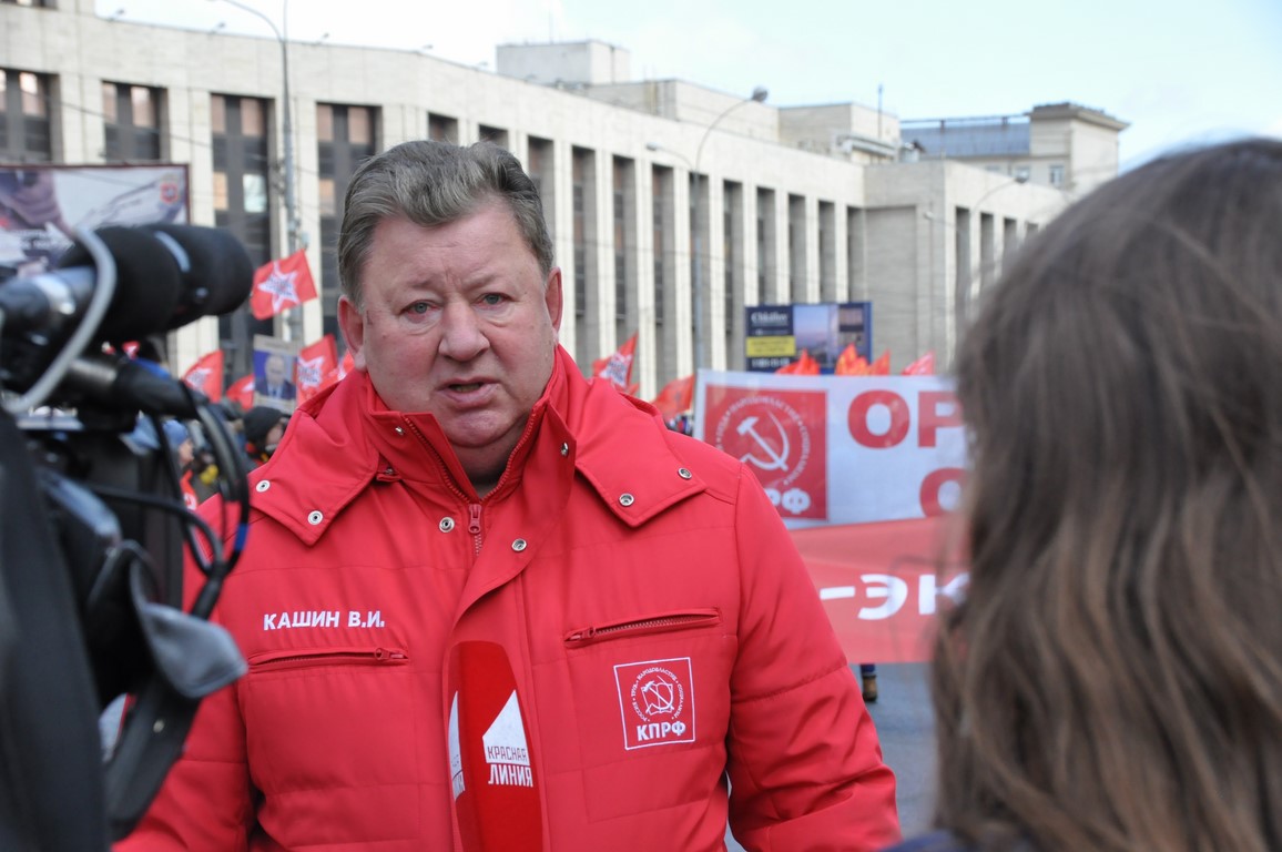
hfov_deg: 21.9
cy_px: 426
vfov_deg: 14.7
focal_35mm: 93
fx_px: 3308
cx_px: 641
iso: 1000
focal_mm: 62
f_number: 11
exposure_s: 1/500
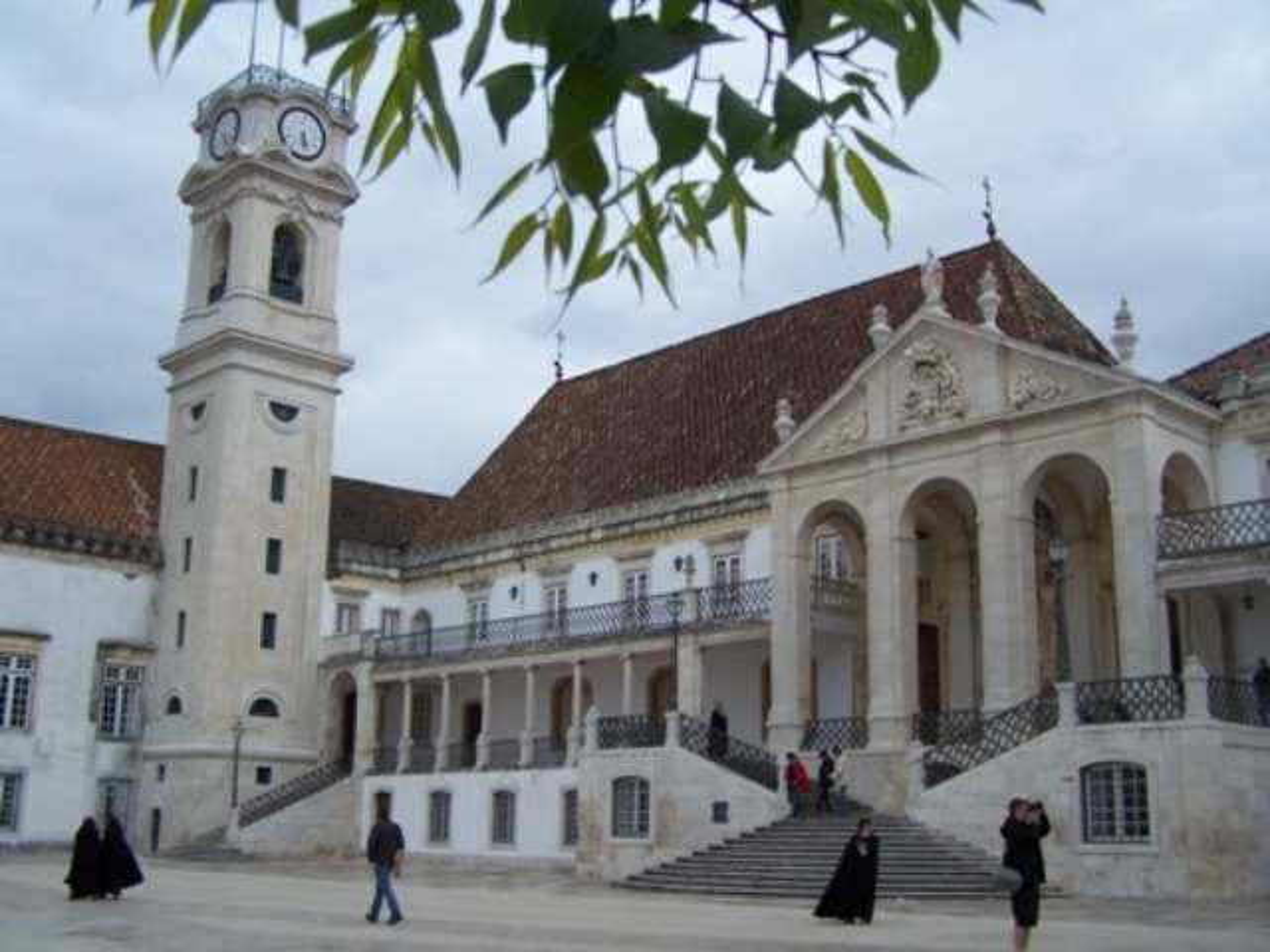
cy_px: 476
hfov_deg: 49.0
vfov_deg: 37.7
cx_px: 635
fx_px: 1394
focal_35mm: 38
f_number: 2.8
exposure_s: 1/500
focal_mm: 6.3
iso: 80
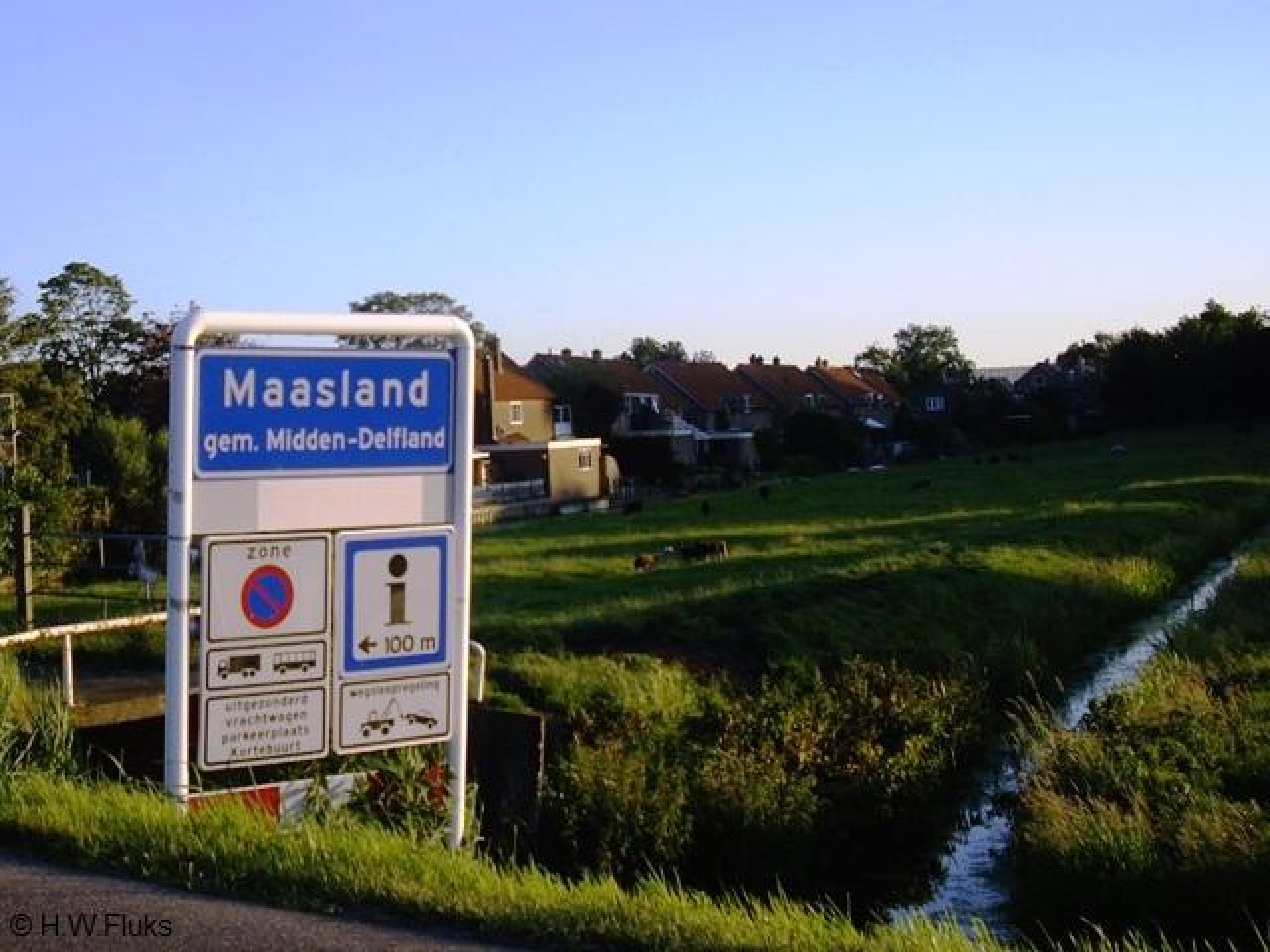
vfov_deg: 37.7
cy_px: 476
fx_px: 1394
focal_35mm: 38
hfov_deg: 49.0
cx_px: 635
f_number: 8
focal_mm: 7.9
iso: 64
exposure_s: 1/60
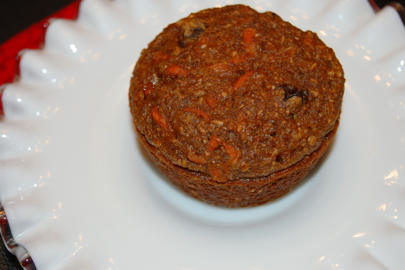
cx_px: 206
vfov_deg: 15.4
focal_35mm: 89
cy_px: 127
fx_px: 995
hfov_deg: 23.0
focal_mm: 55
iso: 400
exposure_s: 1/60
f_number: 5.6
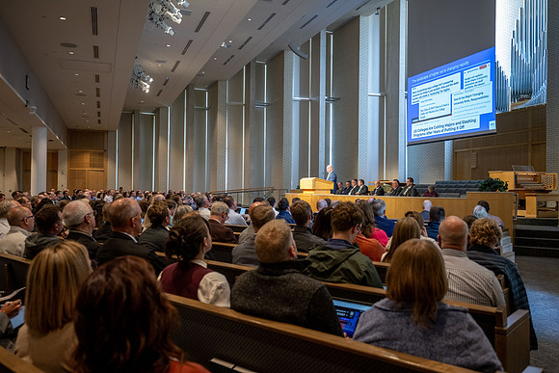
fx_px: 466
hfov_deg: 61.9
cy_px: 186
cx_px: 280
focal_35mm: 30
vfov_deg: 43.6
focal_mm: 30
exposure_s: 1/80
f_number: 4
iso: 1600
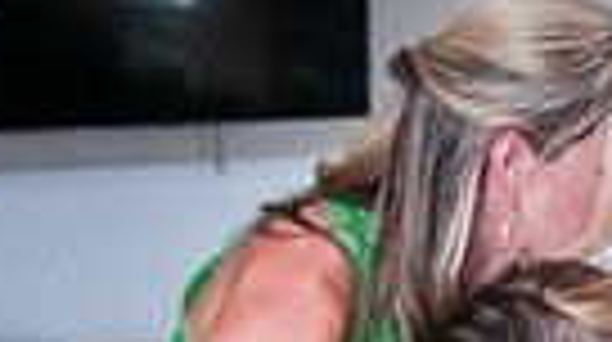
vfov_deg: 7.3
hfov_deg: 12.3
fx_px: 2609
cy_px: 646
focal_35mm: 161
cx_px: 1094
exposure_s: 1/100
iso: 400
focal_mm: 24
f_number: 2.8
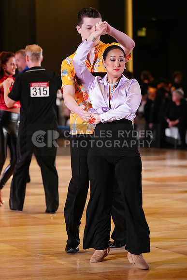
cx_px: 94
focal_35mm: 151
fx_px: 1176
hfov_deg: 9.1
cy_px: 140
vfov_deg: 13.6
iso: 3200
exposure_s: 1/400
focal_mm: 151
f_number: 4
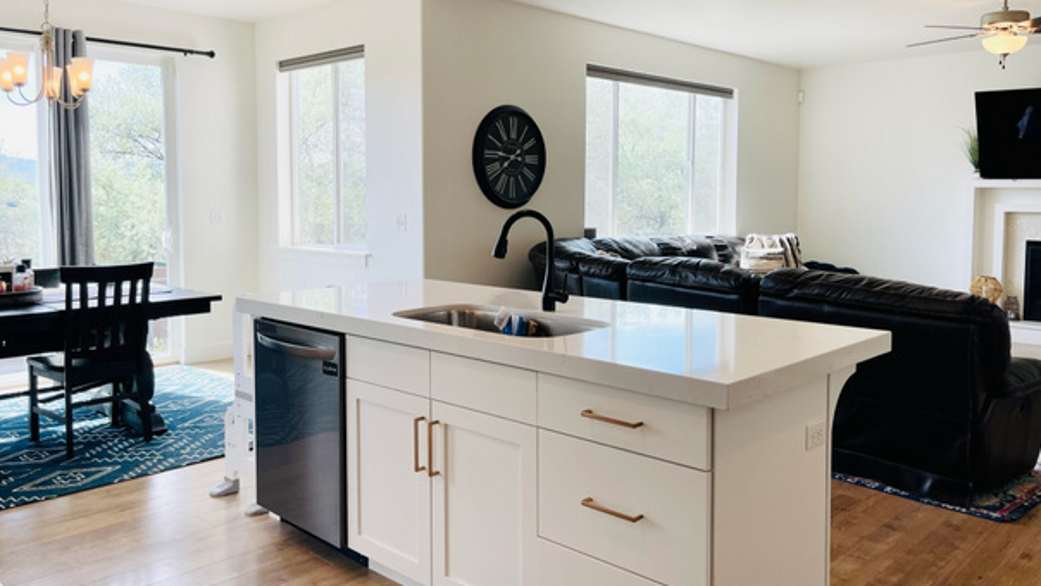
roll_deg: -0.3
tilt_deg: -3.8
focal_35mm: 30
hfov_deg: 64.3
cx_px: 517
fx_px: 828
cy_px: 240
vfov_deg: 38.8
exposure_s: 1/395
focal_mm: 5.1
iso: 32
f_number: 1.6
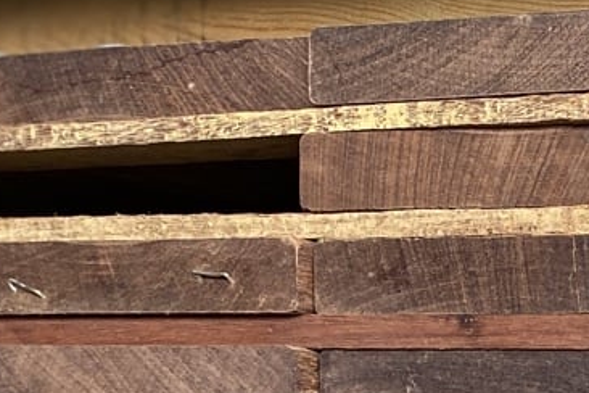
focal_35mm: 142
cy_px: 968
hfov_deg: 13.0
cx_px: 1083
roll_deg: -0.7
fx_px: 2323
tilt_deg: -9.8
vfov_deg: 8.7
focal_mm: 4.25
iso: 64
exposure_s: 1/121
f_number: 1.8
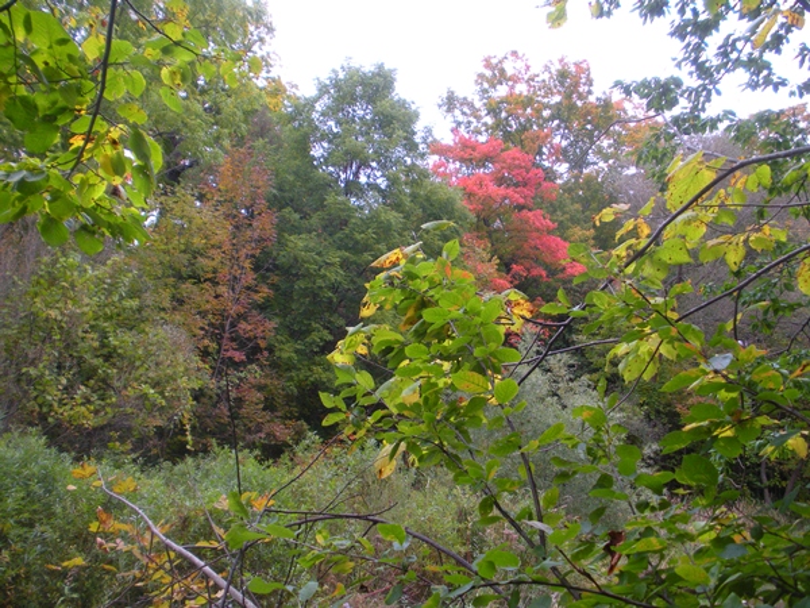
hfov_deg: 51.4
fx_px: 842
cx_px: 405
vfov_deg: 39.7
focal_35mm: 36
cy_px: 304
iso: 173
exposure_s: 1/130
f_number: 3.5
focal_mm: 6.3
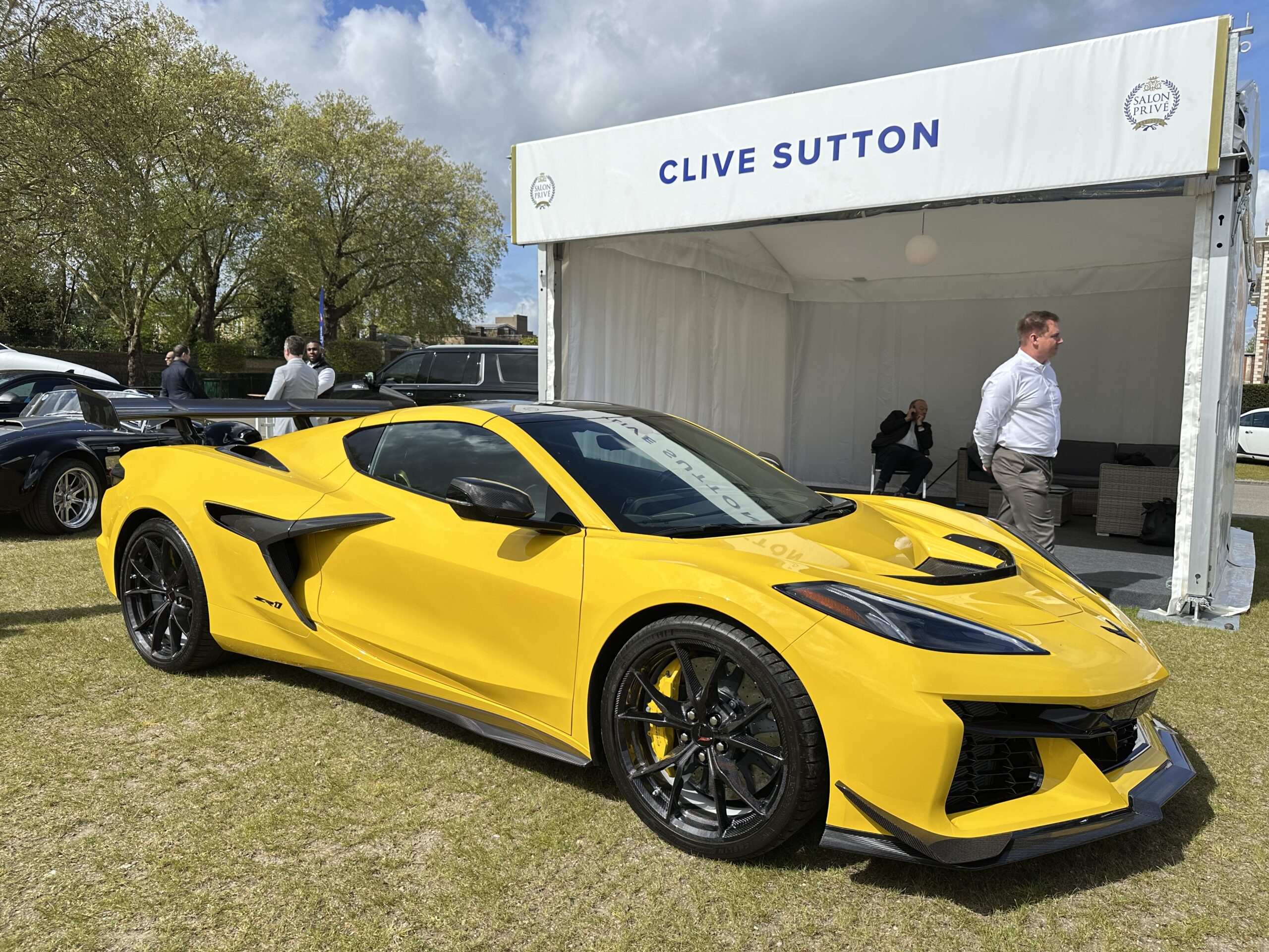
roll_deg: -1.1
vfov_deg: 56.8
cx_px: 634
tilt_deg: -5.9
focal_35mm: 24
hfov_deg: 71.6
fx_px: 880
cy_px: 476
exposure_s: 1/3717
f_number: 1.78
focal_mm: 6.86
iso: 80
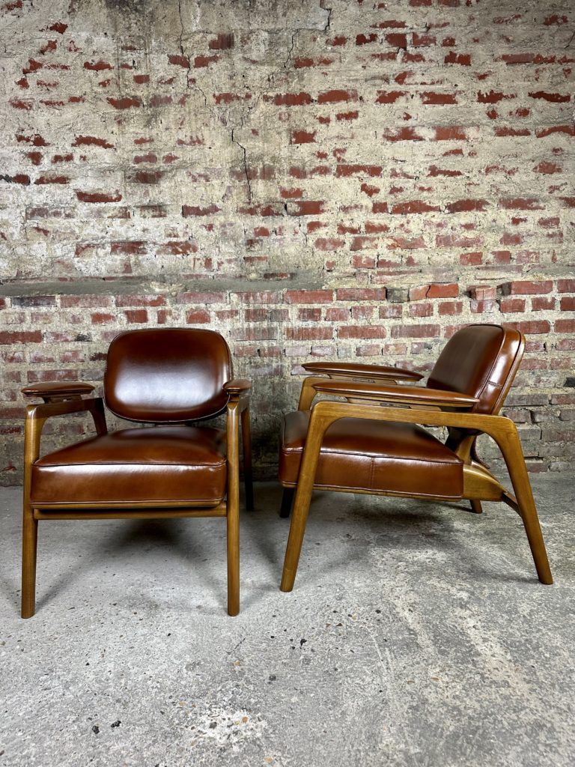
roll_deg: +0.5
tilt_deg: -8.1
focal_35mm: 24
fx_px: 532
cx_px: 288
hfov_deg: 56.8
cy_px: 384
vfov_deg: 71.6
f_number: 1.78
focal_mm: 6.86
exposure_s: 1/50
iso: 160
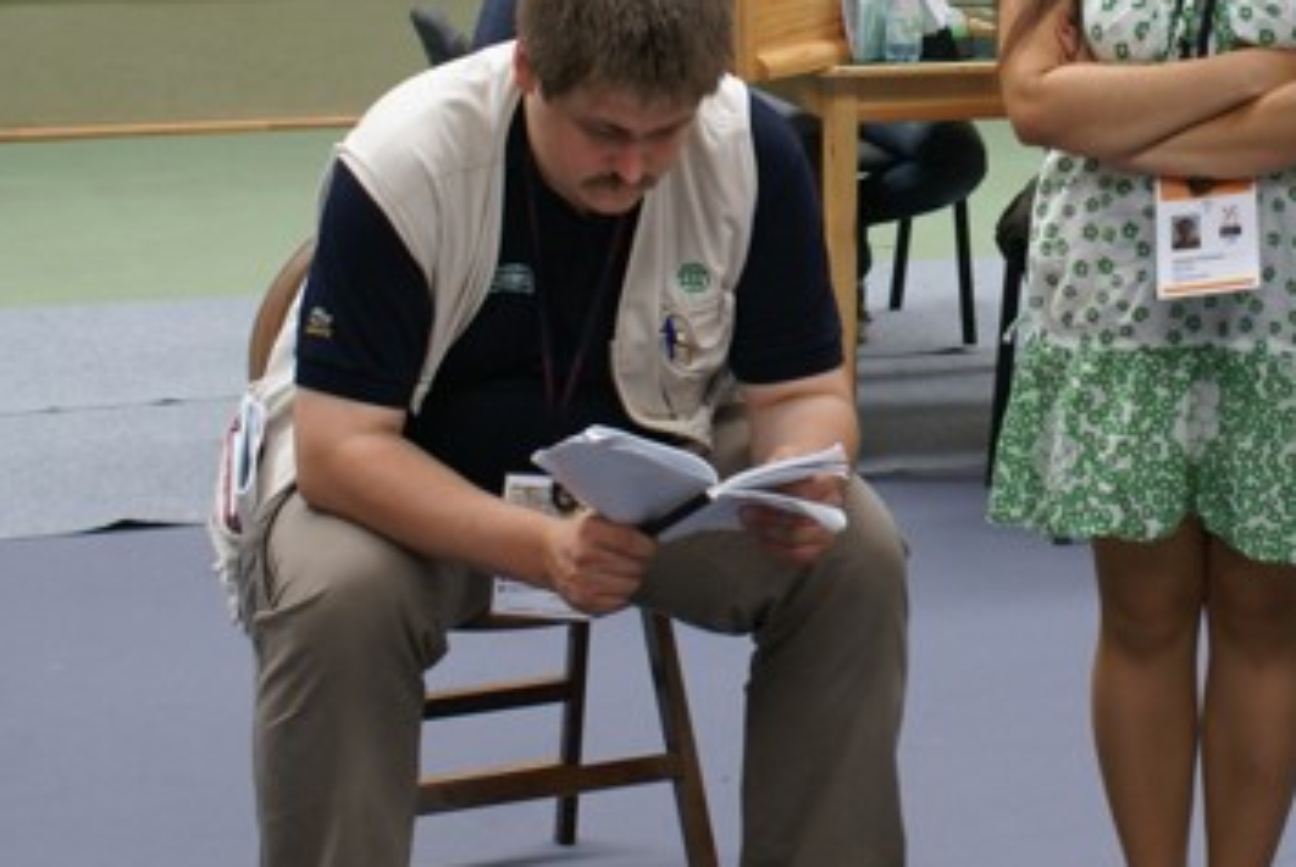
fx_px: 3208
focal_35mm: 89
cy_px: 238
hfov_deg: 22.5
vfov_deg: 15.3
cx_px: 1062
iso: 200
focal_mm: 30
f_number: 5.6
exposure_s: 1/30
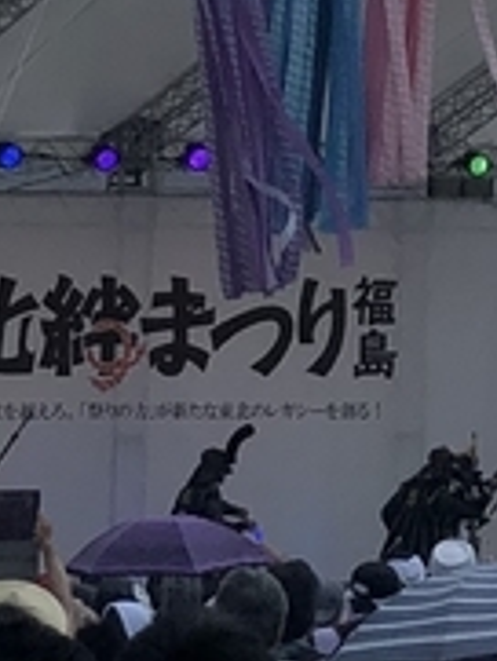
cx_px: 862
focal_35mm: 344
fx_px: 6578
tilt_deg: +14.0
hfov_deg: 4.3
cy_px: -979
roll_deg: -0.1
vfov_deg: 5.5
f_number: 2.4
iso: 16
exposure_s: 1/2825
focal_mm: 6
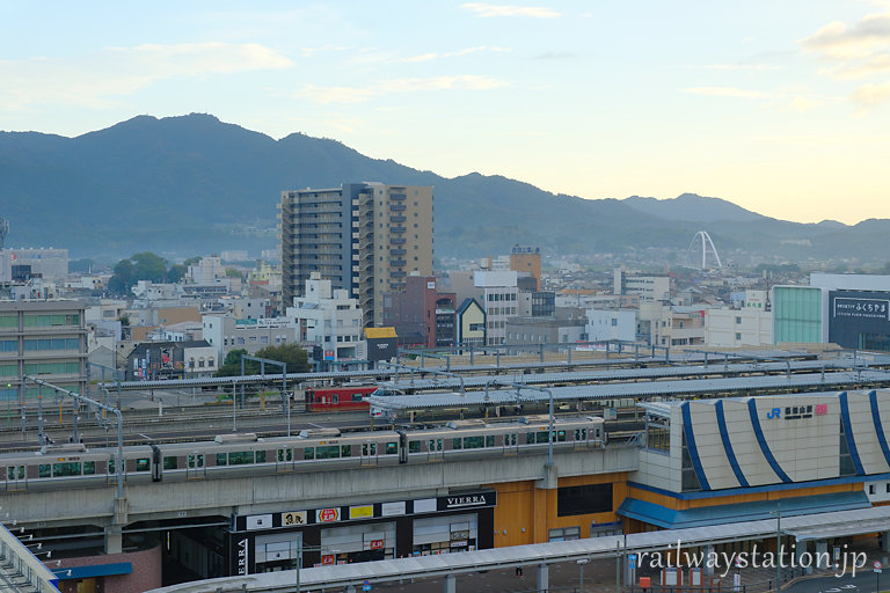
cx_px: 445
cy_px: 296
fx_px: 1261
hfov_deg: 38.9
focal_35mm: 51
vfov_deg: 26.5
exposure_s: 1/120
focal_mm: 34
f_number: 8
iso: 500
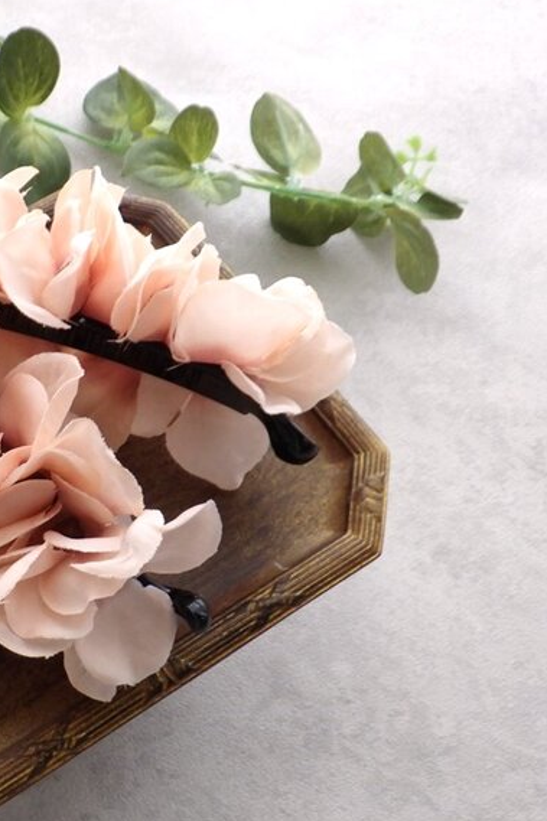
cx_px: -37
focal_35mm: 53
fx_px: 1209
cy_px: 423
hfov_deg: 24.0
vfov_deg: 37.5
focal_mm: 6.1
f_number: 3.8
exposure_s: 1/50
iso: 160
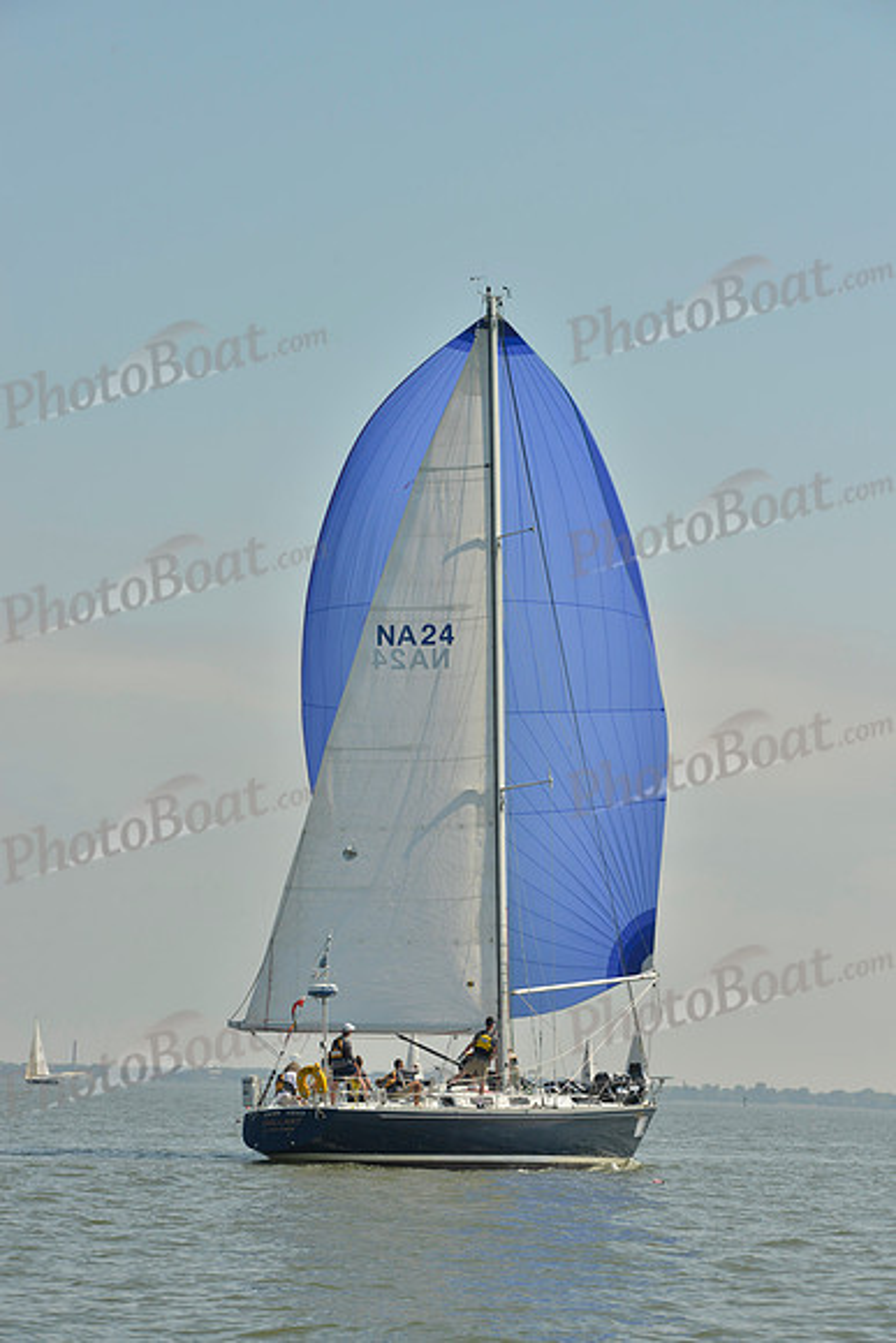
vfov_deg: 17.1
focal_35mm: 120
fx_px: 4477
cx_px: 448
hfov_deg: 11.4
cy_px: 672
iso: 280
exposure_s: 1/800
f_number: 13
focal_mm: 120
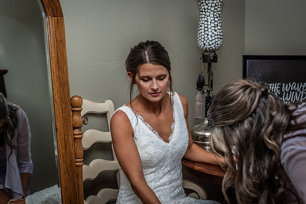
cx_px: 153
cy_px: 102
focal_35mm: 66
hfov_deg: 30.5
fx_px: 561
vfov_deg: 20.6
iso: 160
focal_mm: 66
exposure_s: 1/200
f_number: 4.5
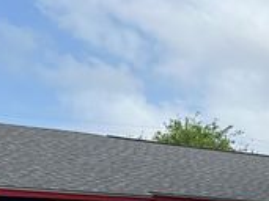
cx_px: 200
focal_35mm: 76
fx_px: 590
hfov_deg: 25.4
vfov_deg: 18.8
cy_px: 206
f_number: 1.6
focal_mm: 5.1
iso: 50
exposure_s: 1/4016
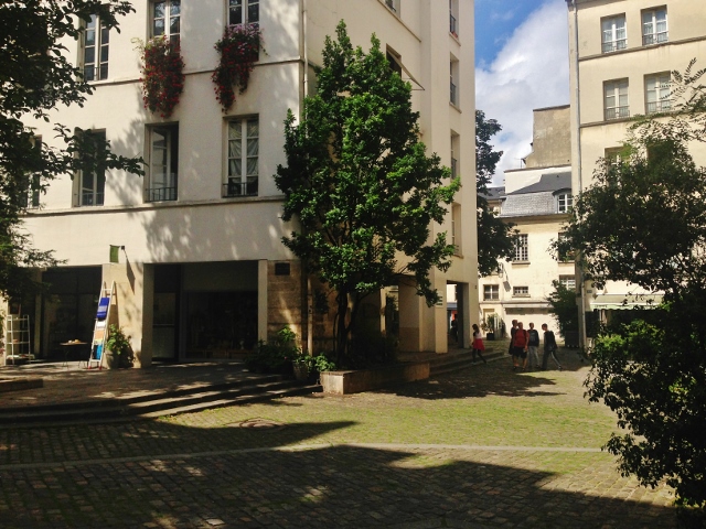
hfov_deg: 55.4
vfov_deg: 42.9
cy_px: 264
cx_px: 353
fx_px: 673
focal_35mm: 33
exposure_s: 1/2710
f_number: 2.4
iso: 50
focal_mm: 4.13
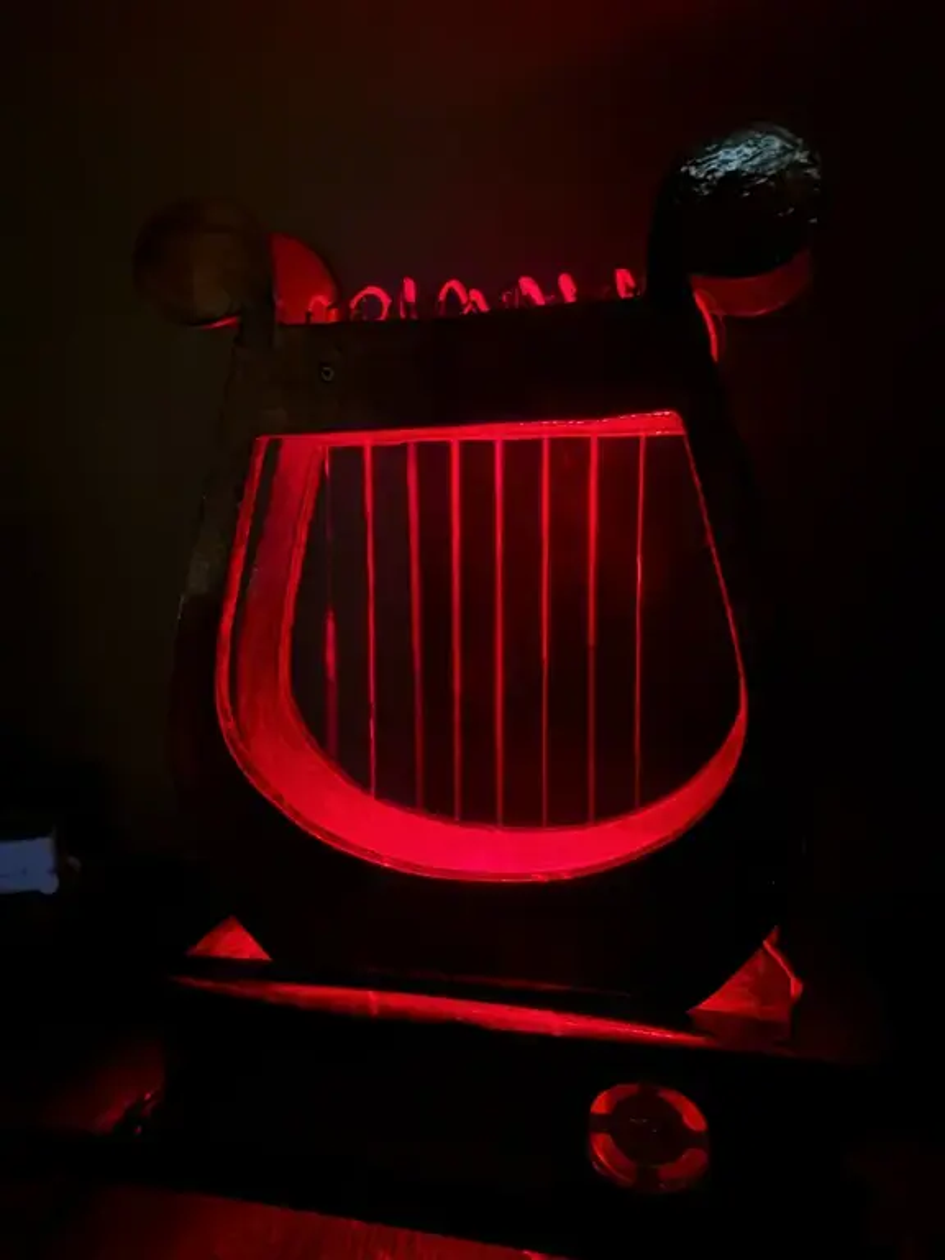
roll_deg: +1.2
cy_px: 630
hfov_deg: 53.1
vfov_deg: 67.3
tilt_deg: -8.0
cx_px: 472
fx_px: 946
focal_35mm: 26
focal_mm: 5.96
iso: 5000
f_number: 1.6
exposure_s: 1/5
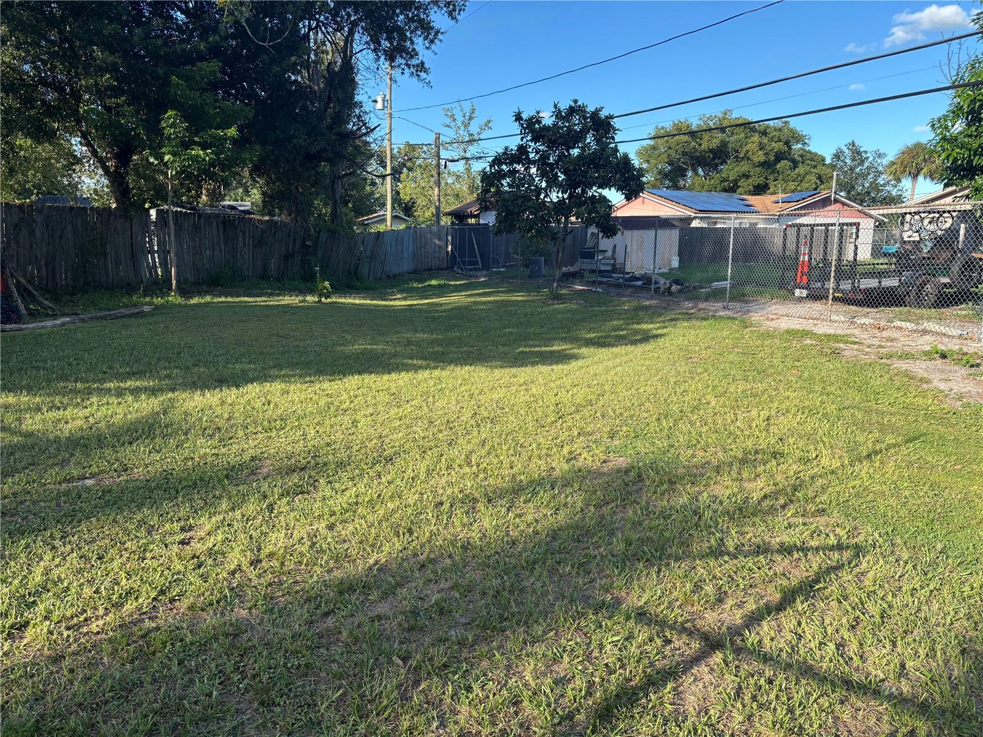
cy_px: 368
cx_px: 492
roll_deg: -0.9
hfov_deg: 67.3
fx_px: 738
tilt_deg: -10.1
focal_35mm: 26
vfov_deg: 53.1
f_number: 1.6
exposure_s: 1/935
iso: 50
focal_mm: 5.96
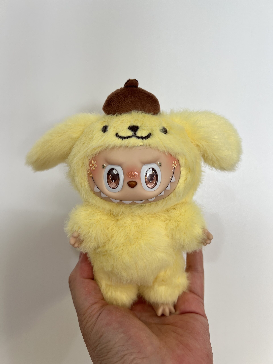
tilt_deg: -4.8
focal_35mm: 26
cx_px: 136
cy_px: 182
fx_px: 273
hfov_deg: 53.1
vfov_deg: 67.3
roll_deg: -1.4
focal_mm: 5.7
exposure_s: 1/100
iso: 50
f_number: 1.5
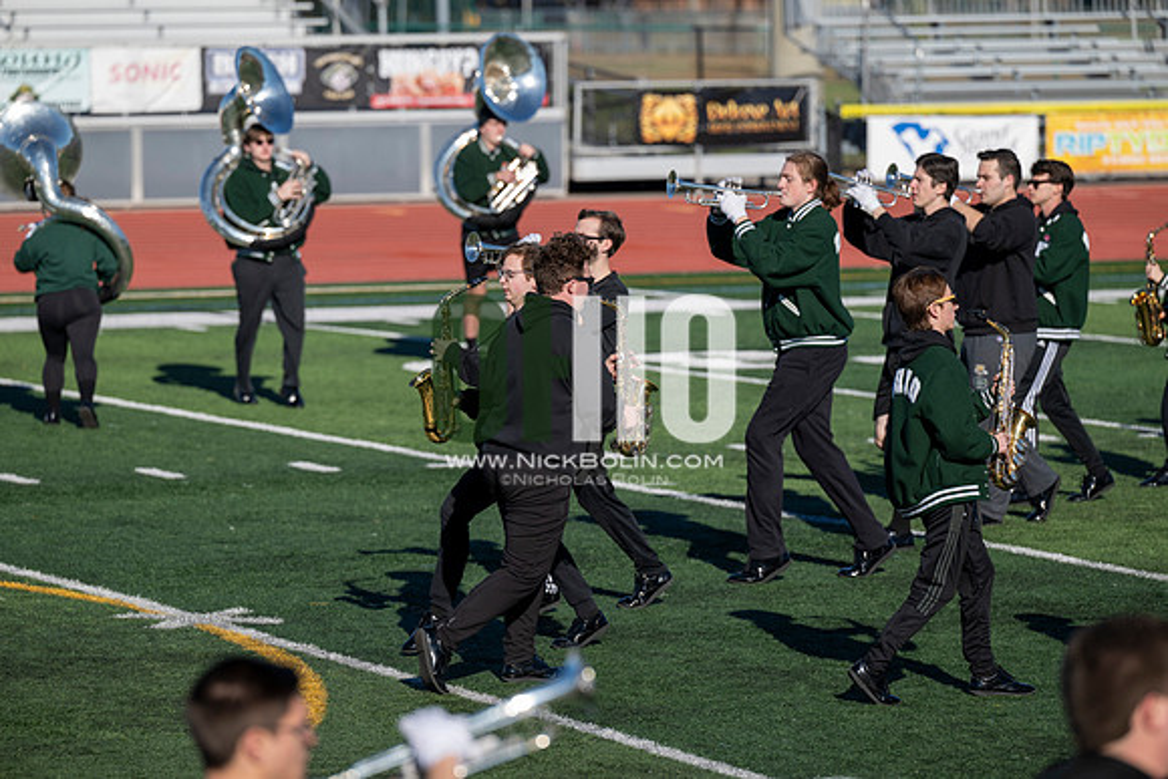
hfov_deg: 10.3
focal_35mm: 200
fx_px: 6490
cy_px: 390
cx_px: 584
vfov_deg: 6.9
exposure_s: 1/2000
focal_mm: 200
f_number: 4
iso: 160
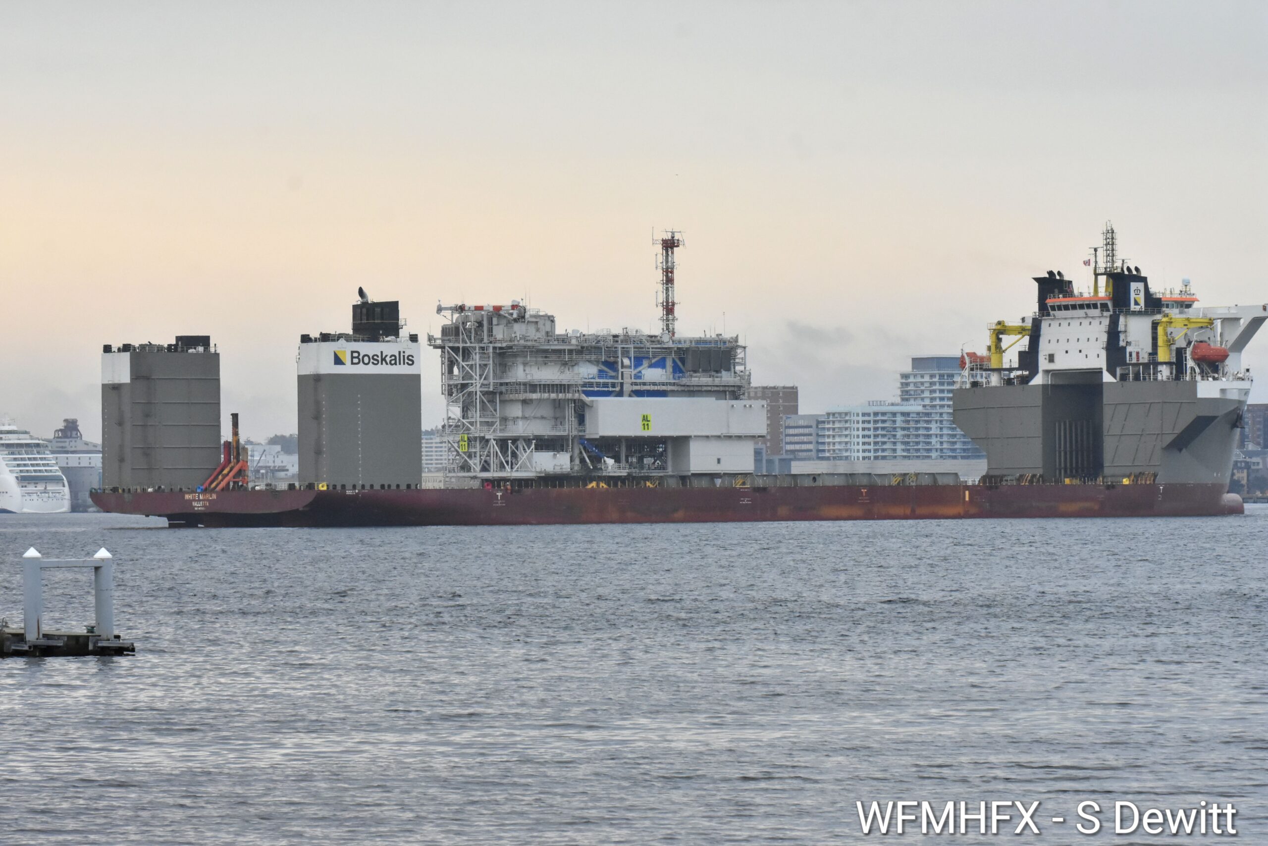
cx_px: 634
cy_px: 423
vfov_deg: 7.9
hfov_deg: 11.8
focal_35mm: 174
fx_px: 6129
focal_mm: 116
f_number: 8
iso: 2500
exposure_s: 1/2000
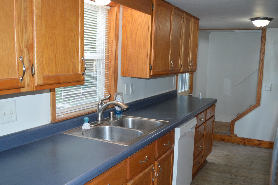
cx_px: 127
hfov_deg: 55.8
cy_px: 109
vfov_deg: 38.7
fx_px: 262
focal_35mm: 34
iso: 640
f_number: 3.5
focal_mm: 18
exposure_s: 1/60
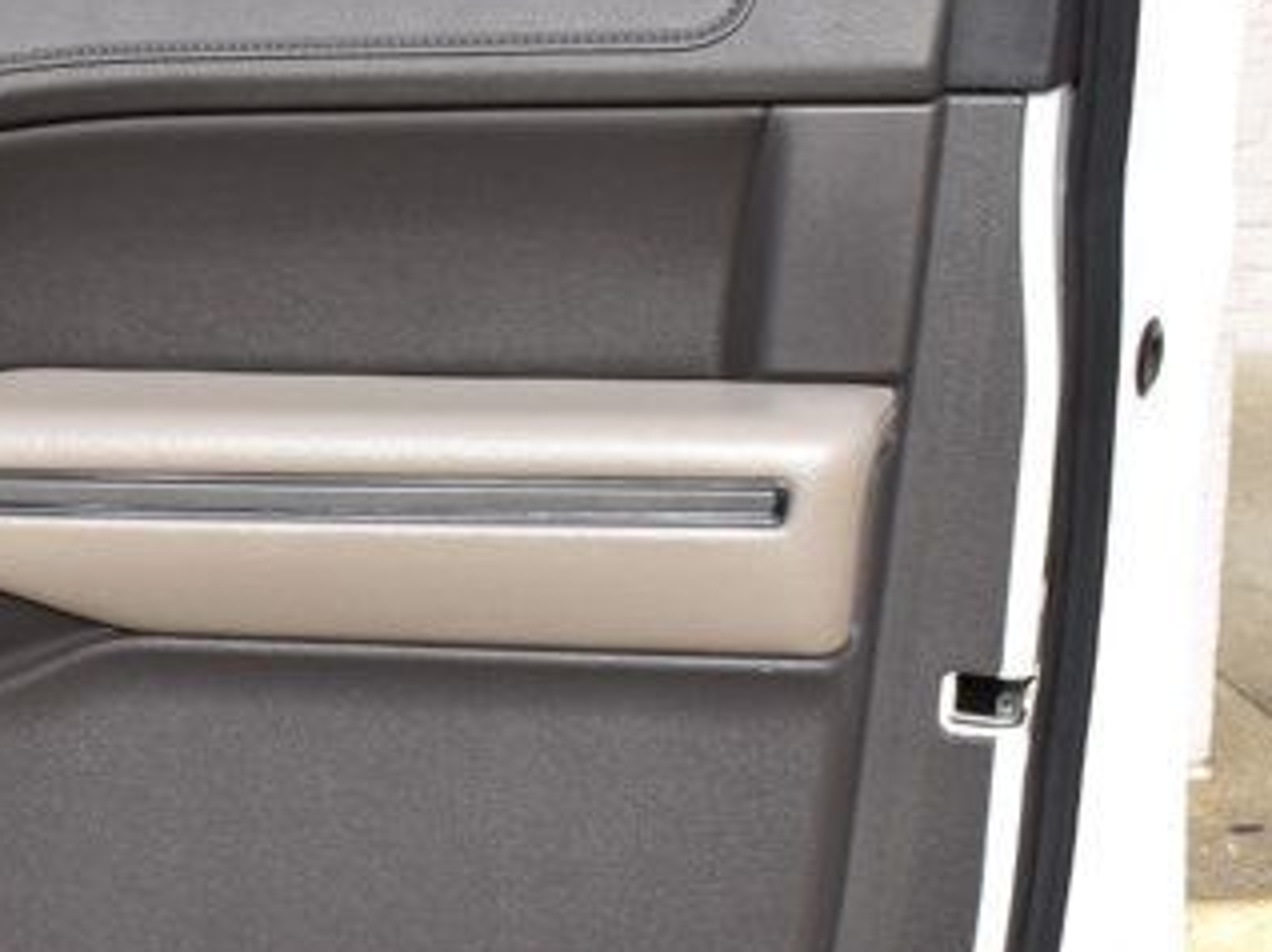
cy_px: 448
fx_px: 3582
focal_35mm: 98
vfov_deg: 15.1
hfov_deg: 19.5
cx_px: -48
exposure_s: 1/320
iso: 400
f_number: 10
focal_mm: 21
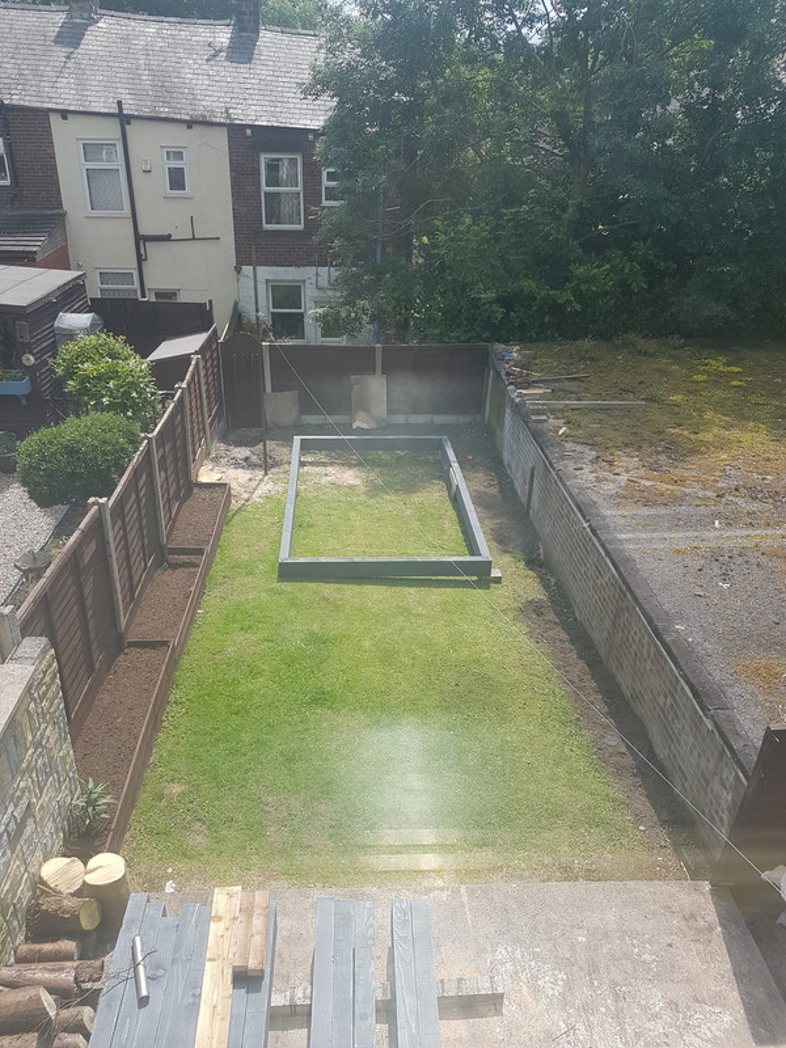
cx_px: 393
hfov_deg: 53.1
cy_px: 524
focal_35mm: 26
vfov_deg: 67.3
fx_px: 787
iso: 40
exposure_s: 1/1100
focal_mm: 4.2
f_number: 1.7
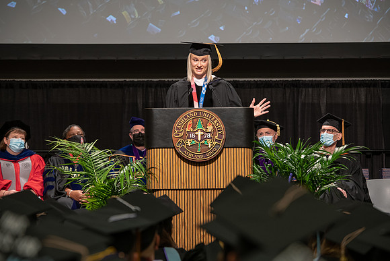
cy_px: 130
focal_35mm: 155
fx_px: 1679
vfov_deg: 8.9
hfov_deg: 13.2
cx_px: 195
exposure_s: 1/200
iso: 1000
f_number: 5
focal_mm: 155
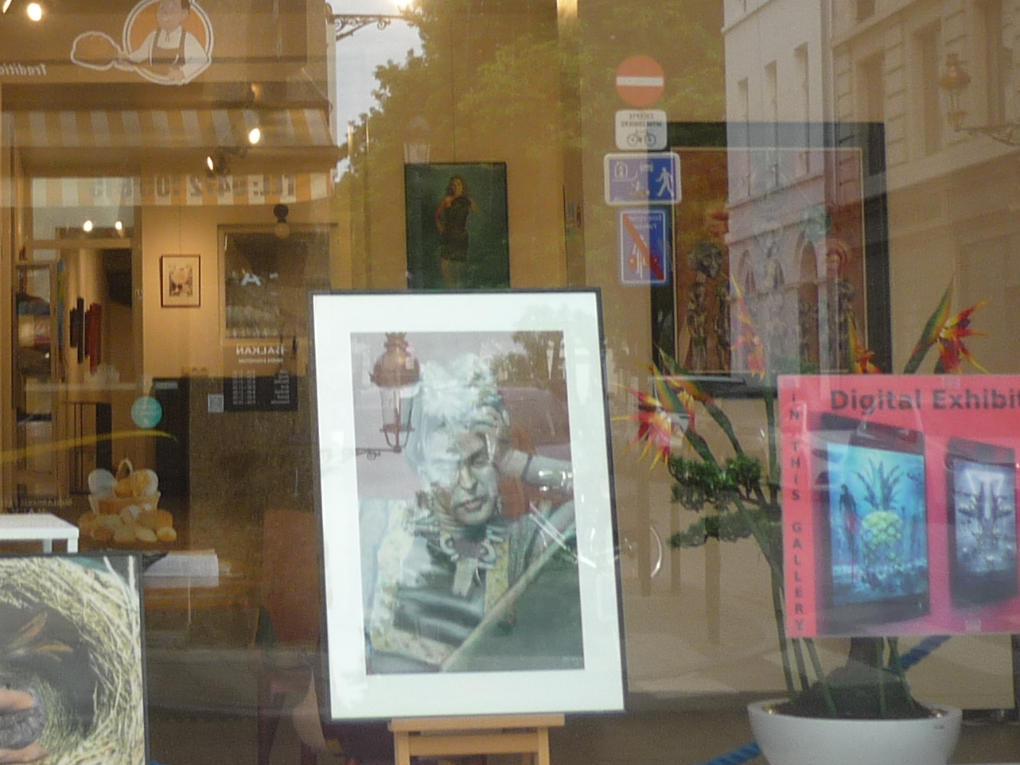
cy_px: 16
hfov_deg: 22.6
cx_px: 76
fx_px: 2476
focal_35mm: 84
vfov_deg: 17.2
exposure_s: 1/160
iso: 100
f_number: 2.8
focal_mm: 5.5
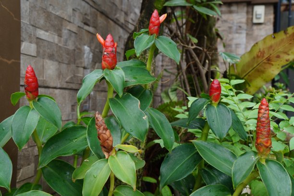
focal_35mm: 45
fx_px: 367
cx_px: 147
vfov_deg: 29.8
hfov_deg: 43.6
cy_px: 98
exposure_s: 1/60
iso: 100
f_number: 5.6
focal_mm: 30
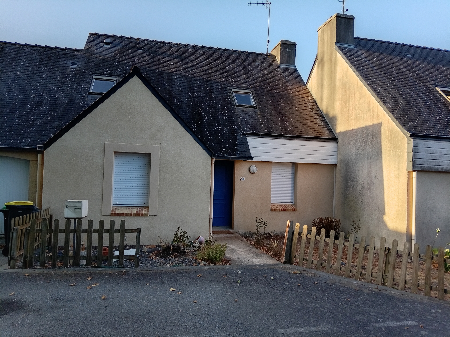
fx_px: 325
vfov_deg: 54.8
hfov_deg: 69.4
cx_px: 225
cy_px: 168
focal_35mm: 25
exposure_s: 1/143
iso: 100
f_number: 1.8
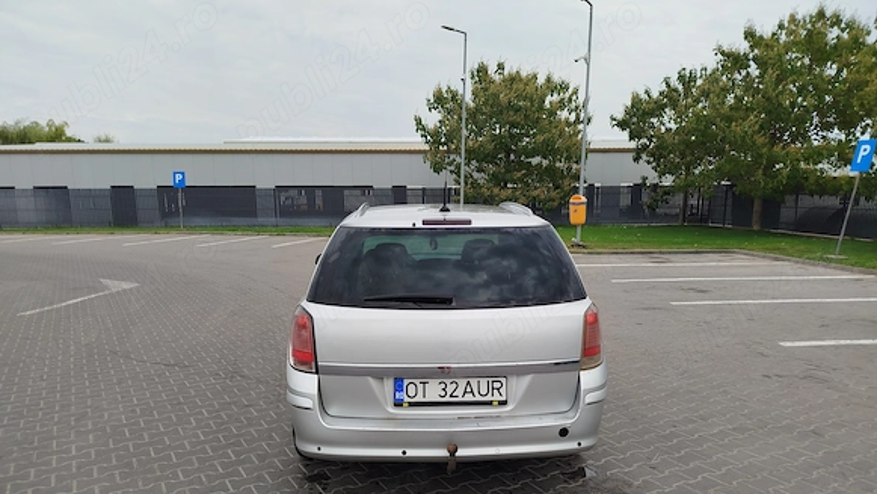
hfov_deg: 69.9
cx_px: 438
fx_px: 628
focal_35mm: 27
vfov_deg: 42.4
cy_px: 322
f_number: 1.7
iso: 50
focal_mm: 5.31
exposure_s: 1/493
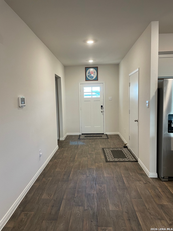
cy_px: 116
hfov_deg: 53.1
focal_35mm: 26
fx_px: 173
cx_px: 86
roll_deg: +0.9
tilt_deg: -5.6
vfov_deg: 67.3
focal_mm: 4.2
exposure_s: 1/60
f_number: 1.6
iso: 125
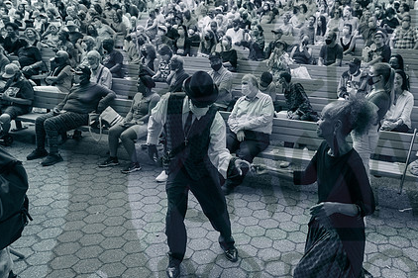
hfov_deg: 56.4
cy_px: 172
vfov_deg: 39.7
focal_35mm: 33
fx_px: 383
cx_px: 265
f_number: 5
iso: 2500
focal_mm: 24
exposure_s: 1/200
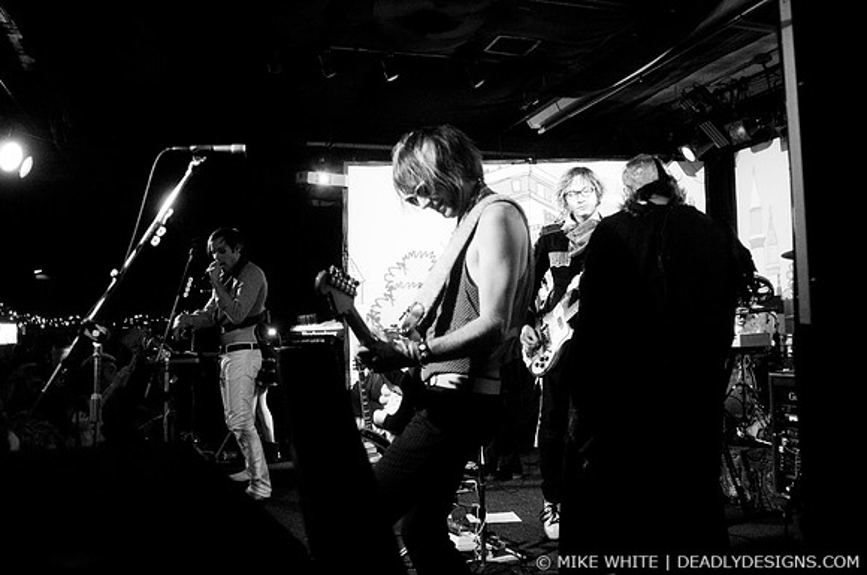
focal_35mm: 30
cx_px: 434
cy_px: 288
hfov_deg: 62.0
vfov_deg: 43.5
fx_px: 721
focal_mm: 20
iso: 1250
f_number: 2.8
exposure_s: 1/100
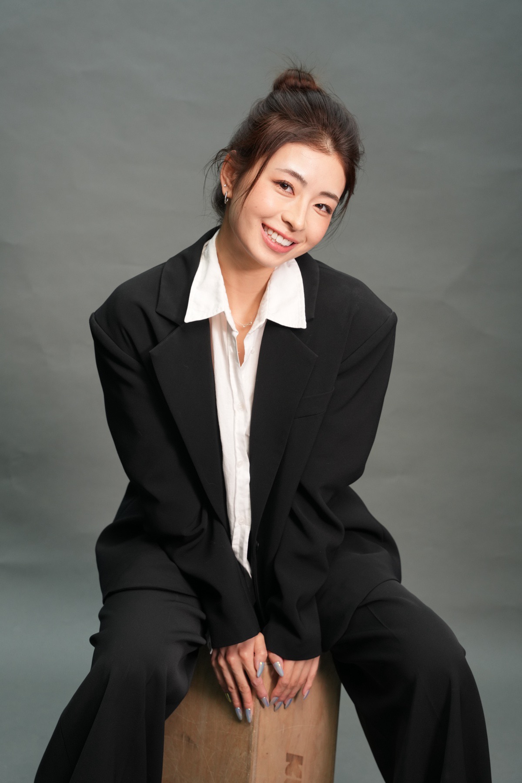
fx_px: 1224
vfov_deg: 35.5
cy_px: 392
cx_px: 261
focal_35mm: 56
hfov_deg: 24.1
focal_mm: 56.3
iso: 640
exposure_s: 1/200
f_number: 5.6
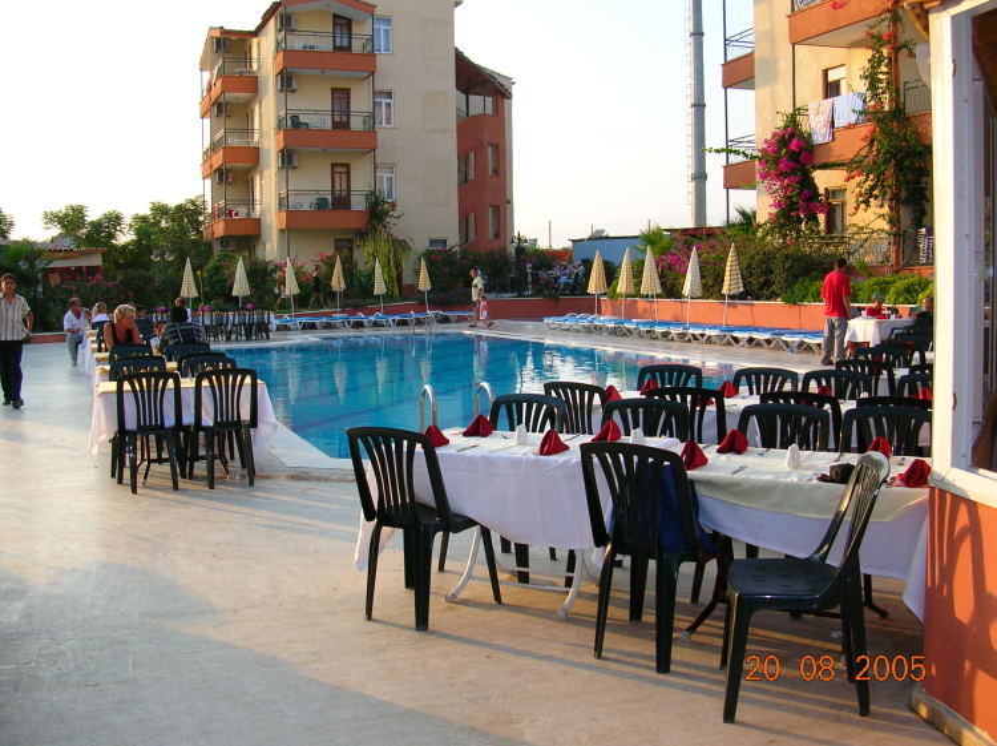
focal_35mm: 35
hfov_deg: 52.7
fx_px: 1007
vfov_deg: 40.6
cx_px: 498
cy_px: 373
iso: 71
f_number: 2.8
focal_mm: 5.8
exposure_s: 1/320
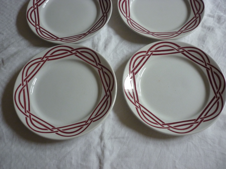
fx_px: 215
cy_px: 84
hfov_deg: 55.4
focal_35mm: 33
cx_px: 113
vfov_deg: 42.9
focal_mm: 5.5
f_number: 2.8
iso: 250
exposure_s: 1/30
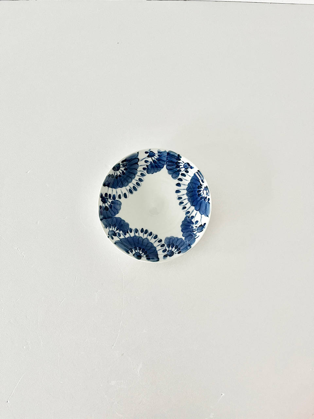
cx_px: 157
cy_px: 210
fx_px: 314
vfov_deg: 67.3
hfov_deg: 53.1
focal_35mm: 26
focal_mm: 5.1
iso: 125
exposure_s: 1/65
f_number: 1.6
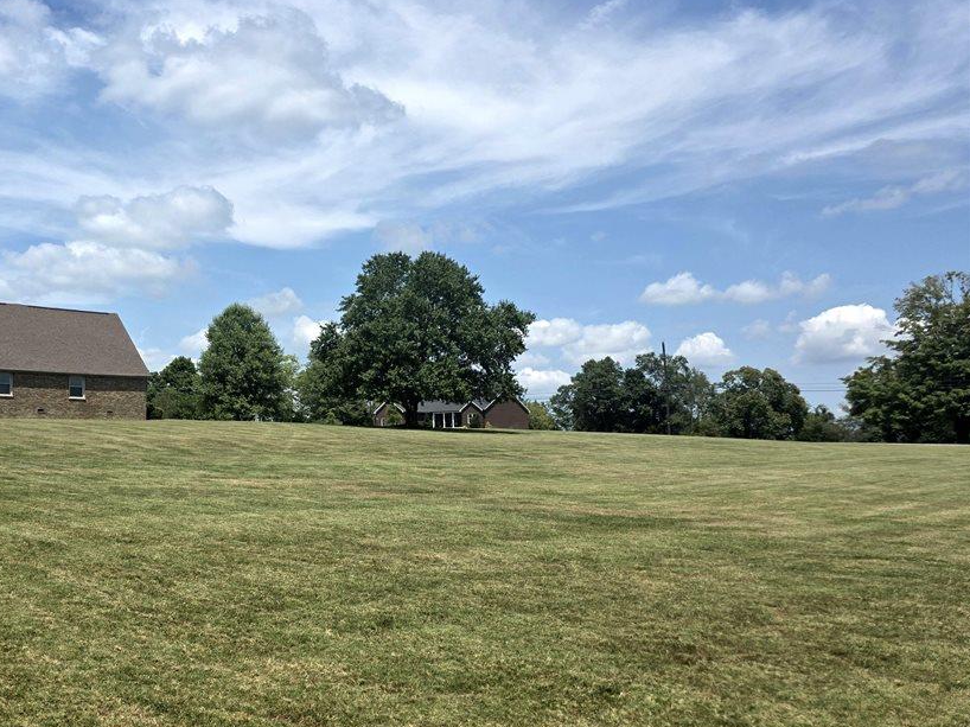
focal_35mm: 36
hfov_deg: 48.9
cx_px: 218
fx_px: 1008
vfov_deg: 39.6
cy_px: 393
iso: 64
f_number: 1.7
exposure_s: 1/10000
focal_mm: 6.3
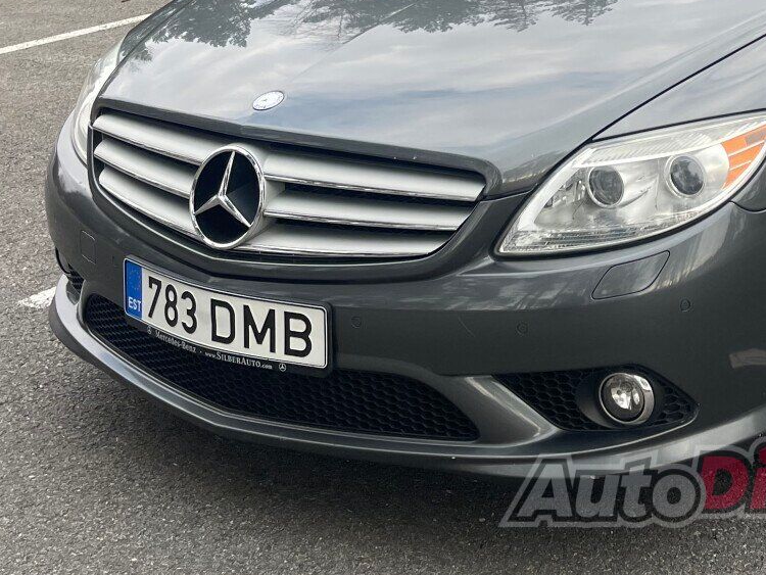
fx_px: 1439
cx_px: 702
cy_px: -117
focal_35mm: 65
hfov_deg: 28.6
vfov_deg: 21.0
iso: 32
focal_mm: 5.1
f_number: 1.6
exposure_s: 1/518
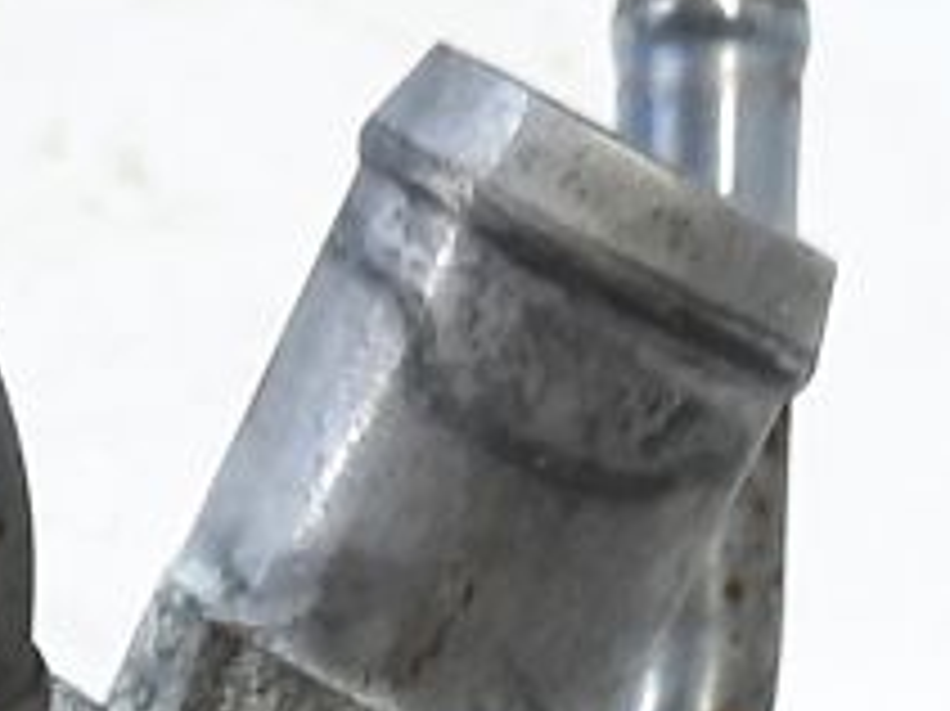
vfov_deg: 9.3
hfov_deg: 13.9
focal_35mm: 142
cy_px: 1710
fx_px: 3895
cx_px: 473
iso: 80
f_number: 2
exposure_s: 1/50
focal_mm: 4.6
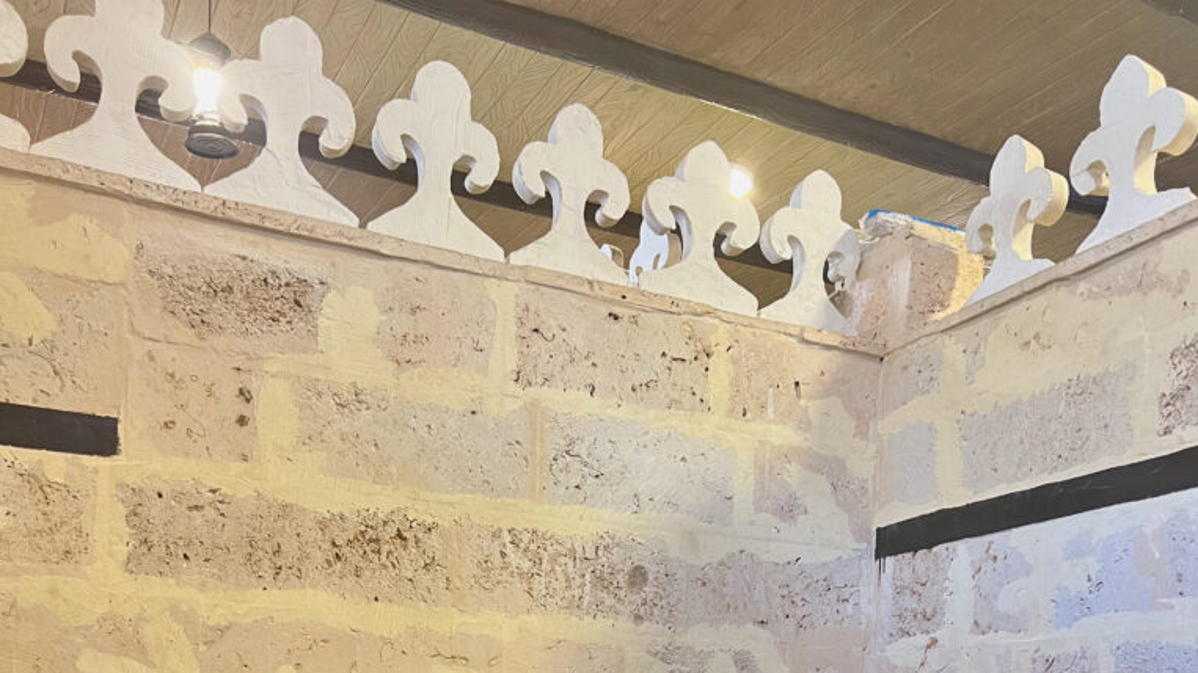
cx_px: 601
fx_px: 1207
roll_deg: -0.8
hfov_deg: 52.8
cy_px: 791
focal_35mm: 38
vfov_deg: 27.7
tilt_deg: -0.6
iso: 320
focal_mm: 5.7
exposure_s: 1/60
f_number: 1.5
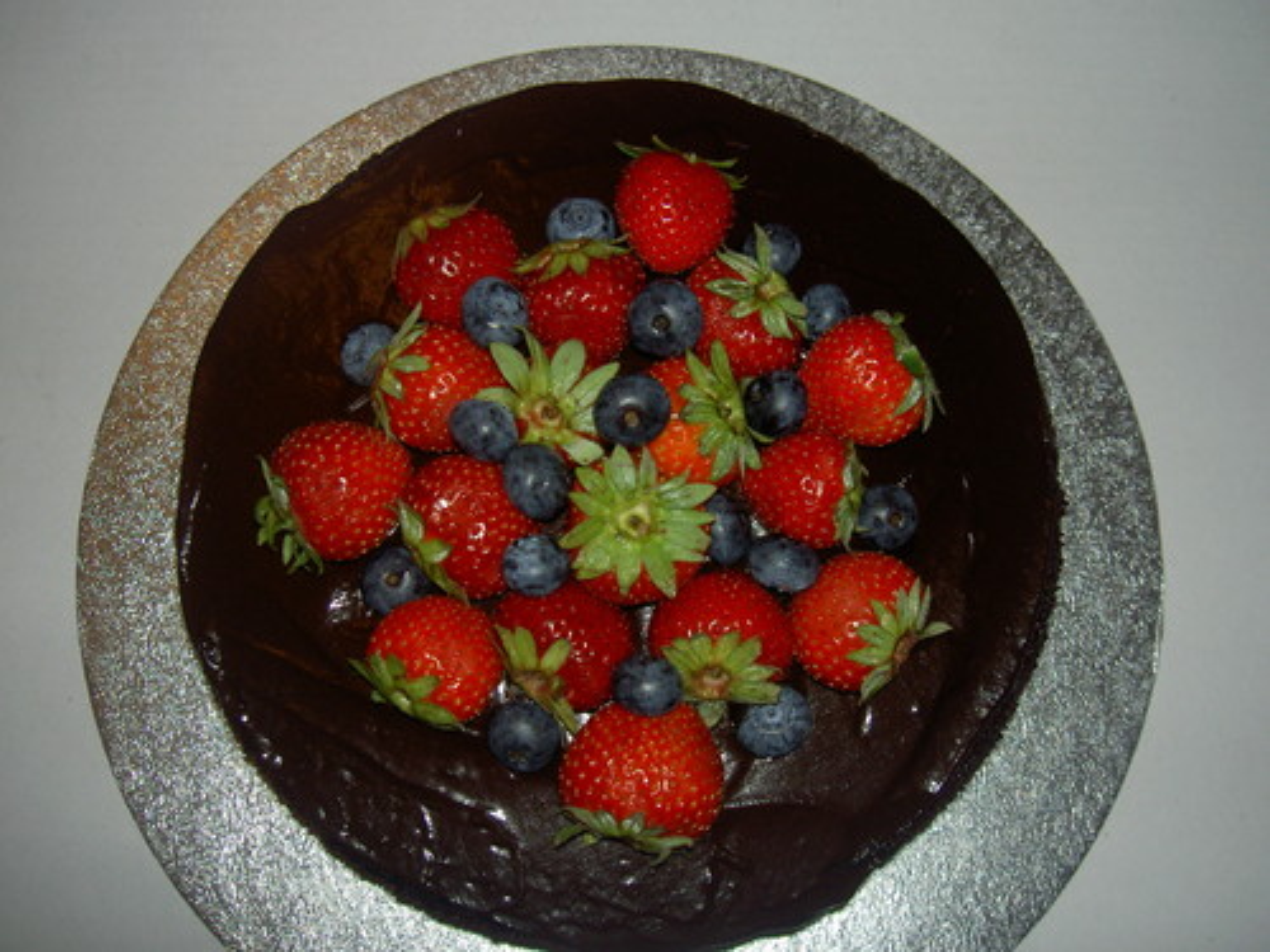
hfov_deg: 47.9
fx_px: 1431
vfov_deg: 36.8
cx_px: 635
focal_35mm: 39
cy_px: 476
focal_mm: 8
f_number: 2.8
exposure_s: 1/60
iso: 50
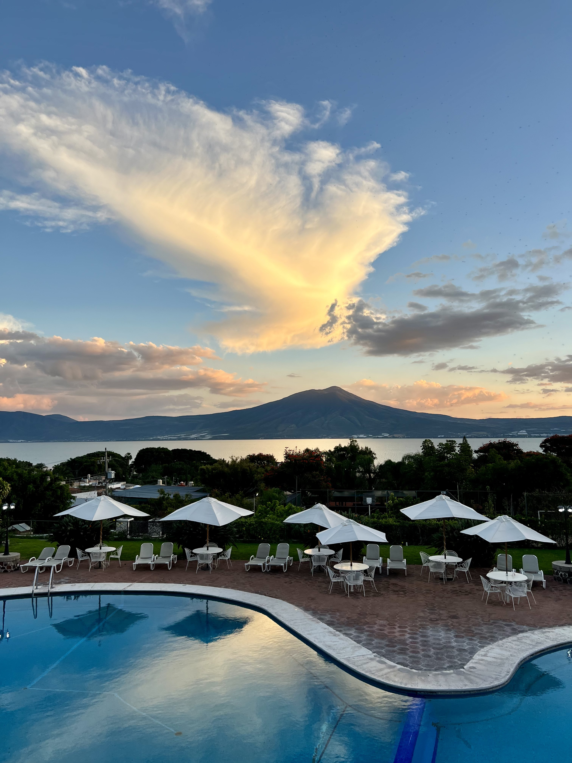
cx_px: 286
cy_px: 382
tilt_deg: +6.2
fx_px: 573
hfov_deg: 53.1
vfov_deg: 67.3
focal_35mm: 26
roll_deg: +1.8
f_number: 1.5
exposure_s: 1/709
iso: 50
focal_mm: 5.7
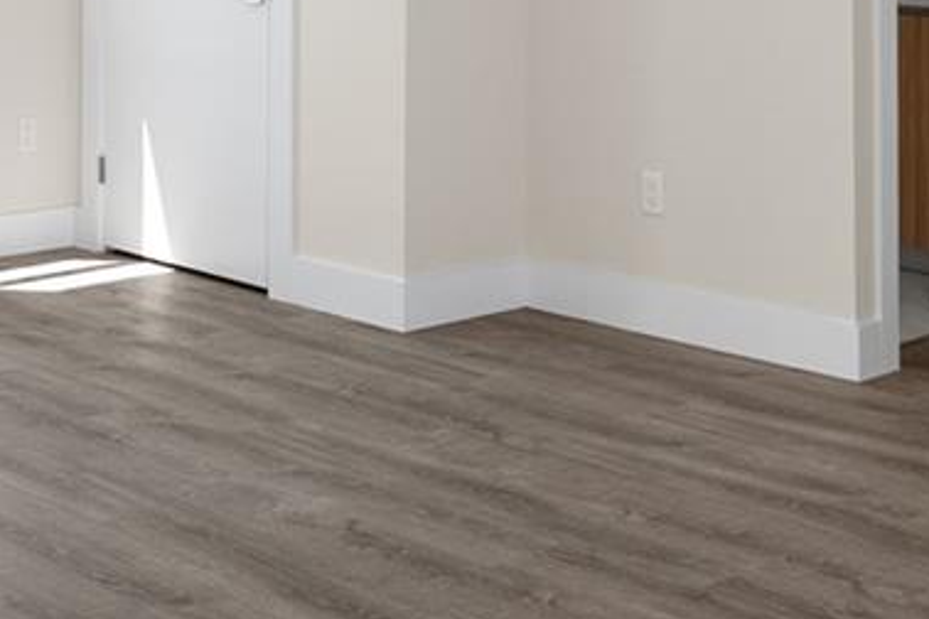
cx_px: -2
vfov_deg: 17.9
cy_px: -142
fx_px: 1858
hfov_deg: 26.6
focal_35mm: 72
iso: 400
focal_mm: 17
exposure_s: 1/50
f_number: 8
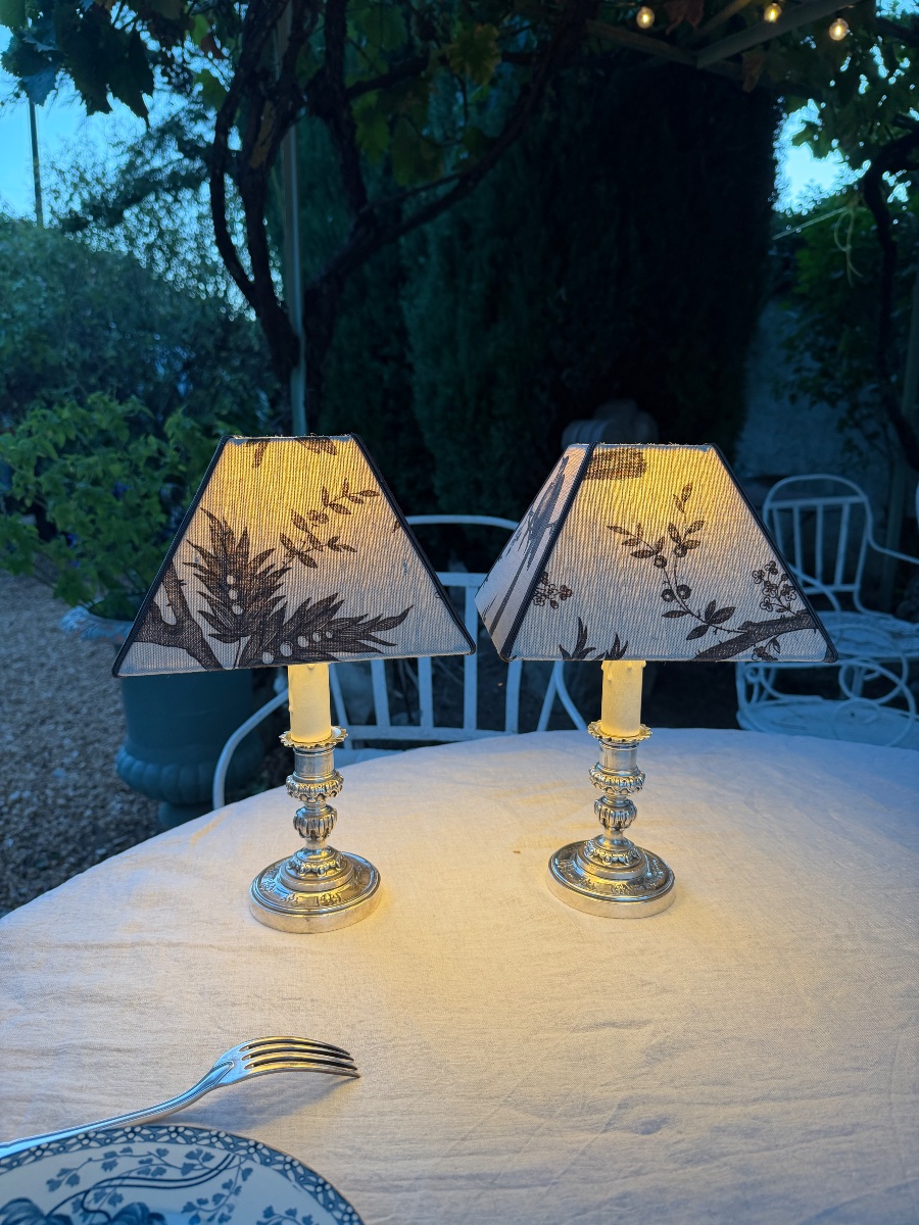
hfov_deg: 56.8
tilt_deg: -11.0
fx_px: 850
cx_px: 460
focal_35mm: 24
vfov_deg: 71.6
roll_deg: -0.4
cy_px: 612
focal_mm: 6.76
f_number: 1.78
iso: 200
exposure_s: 1/86
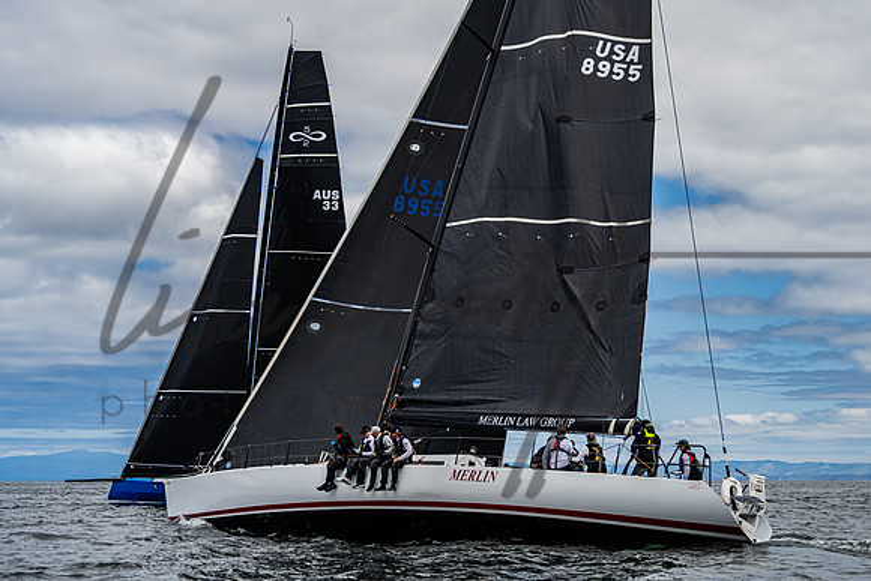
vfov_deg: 20.4
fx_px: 1617
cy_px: 287
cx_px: 482
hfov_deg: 30.1
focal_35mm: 67
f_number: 7.1
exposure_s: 1/2000
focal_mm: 58
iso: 500
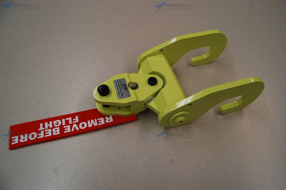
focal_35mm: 27
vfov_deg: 47.9
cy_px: 95
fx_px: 214
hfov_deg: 67.4
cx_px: 143
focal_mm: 18
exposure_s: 1/125
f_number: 5.6
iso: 400
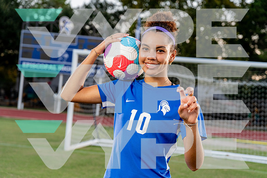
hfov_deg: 31.0
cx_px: 134
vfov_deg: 20.9
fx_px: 482
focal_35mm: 65
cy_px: 89
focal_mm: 65
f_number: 4
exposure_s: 1/250
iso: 800
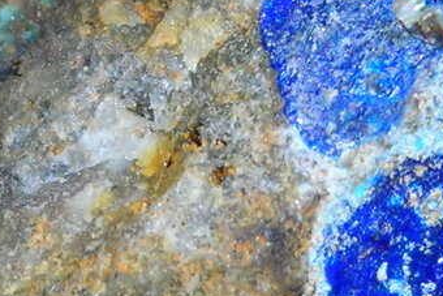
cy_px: 166
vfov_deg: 2.4
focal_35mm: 567
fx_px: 6980
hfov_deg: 3.6
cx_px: 479
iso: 50
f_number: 10.6
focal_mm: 19.2
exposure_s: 1/60.1
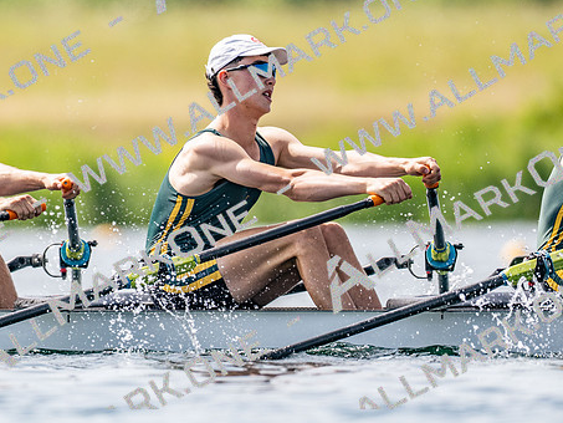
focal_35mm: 1108
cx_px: 220
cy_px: 197
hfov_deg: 1.8
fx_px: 18025
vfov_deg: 1.3
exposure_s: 1/2500
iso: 220
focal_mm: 600
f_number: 4
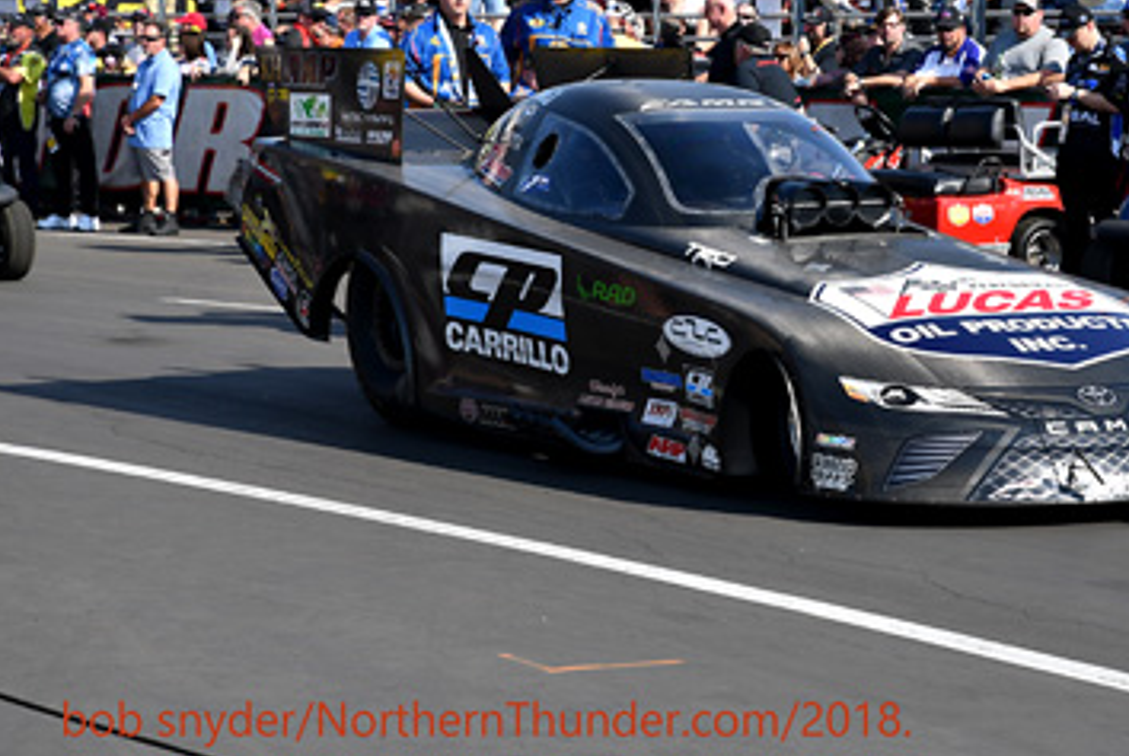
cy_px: 242
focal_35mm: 127
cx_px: 734
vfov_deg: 10.8
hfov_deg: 16.1
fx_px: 3988
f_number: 5.6
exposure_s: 1/1000
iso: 160
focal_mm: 60
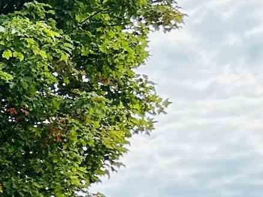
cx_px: -531
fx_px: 1276
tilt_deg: +10.0
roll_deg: -0.2
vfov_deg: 8.4
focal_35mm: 168
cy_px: 380
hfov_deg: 9.3
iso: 80
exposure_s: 1/3155
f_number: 1.78
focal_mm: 6.86
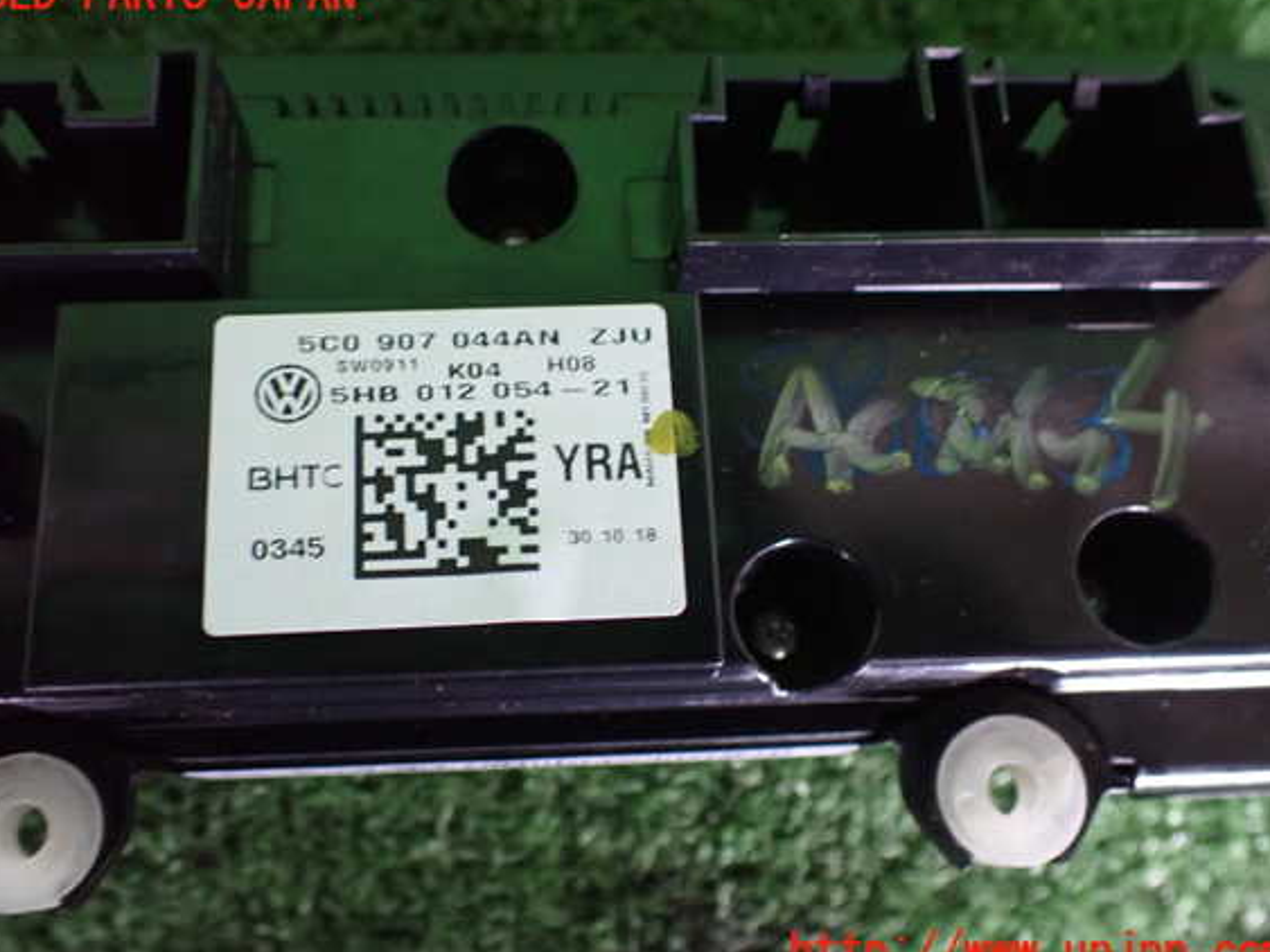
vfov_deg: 44.1
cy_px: 474
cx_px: 623
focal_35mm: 32
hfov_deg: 56.8
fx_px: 1174
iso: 1250
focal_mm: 5.4
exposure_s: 1/30
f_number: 2.3
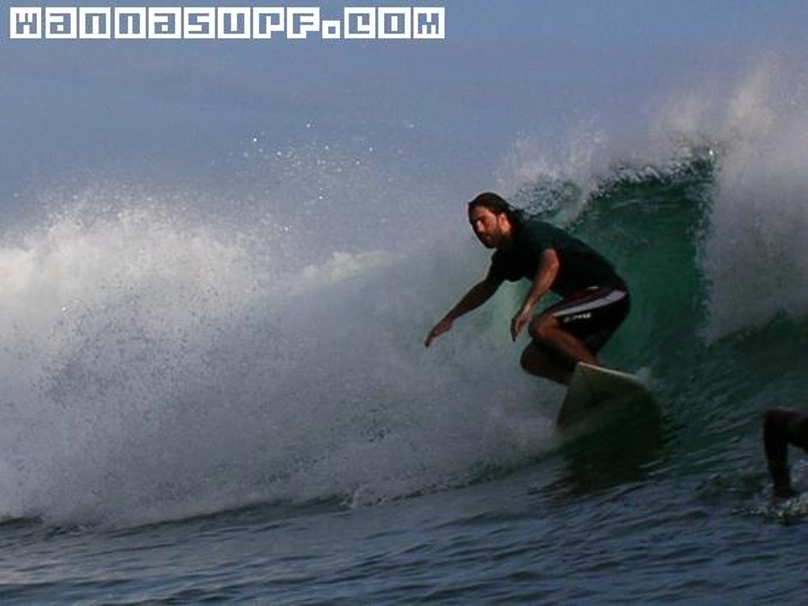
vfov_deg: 19.9
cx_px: 404
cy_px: 303
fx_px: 1728
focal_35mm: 74
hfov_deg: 26.3
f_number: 6.7
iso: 50
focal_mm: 12.3
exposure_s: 1/254
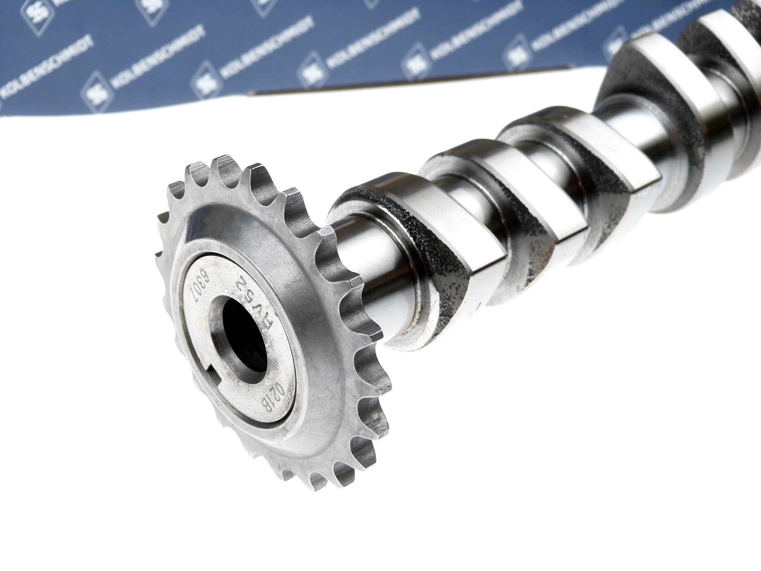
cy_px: 286
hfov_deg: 33.2
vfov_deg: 25.2
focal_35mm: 58
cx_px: 380
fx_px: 1275
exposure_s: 1/100
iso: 100
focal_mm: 10.5
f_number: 3.2
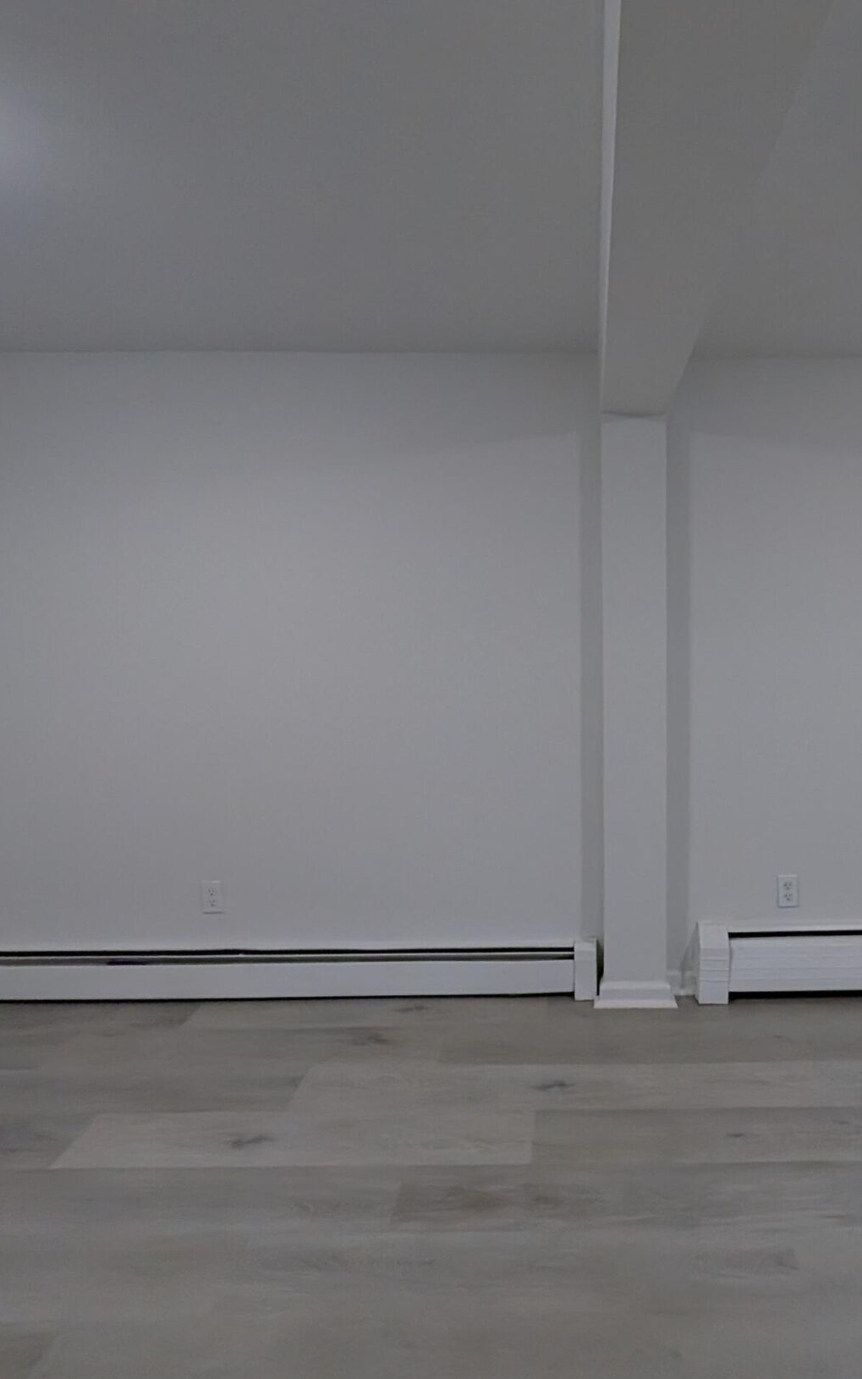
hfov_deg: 57.7
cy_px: 619
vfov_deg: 84.8
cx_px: 603
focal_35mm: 20
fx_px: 752
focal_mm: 2.02
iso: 128
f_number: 1.7
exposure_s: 1/214
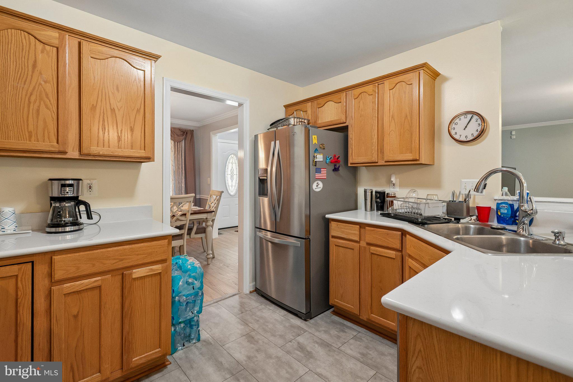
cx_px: 286
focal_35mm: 15
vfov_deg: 77.3
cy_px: 191
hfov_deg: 100.4
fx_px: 239
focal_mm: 10
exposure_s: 1/25
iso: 400
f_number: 5.6
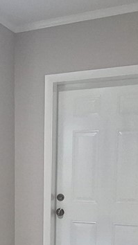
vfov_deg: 31.5
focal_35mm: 64
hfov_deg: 17.3
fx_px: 417
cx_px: -55
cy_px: 215
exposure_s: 1/60
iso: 320
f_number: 2.2
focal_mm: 1.74
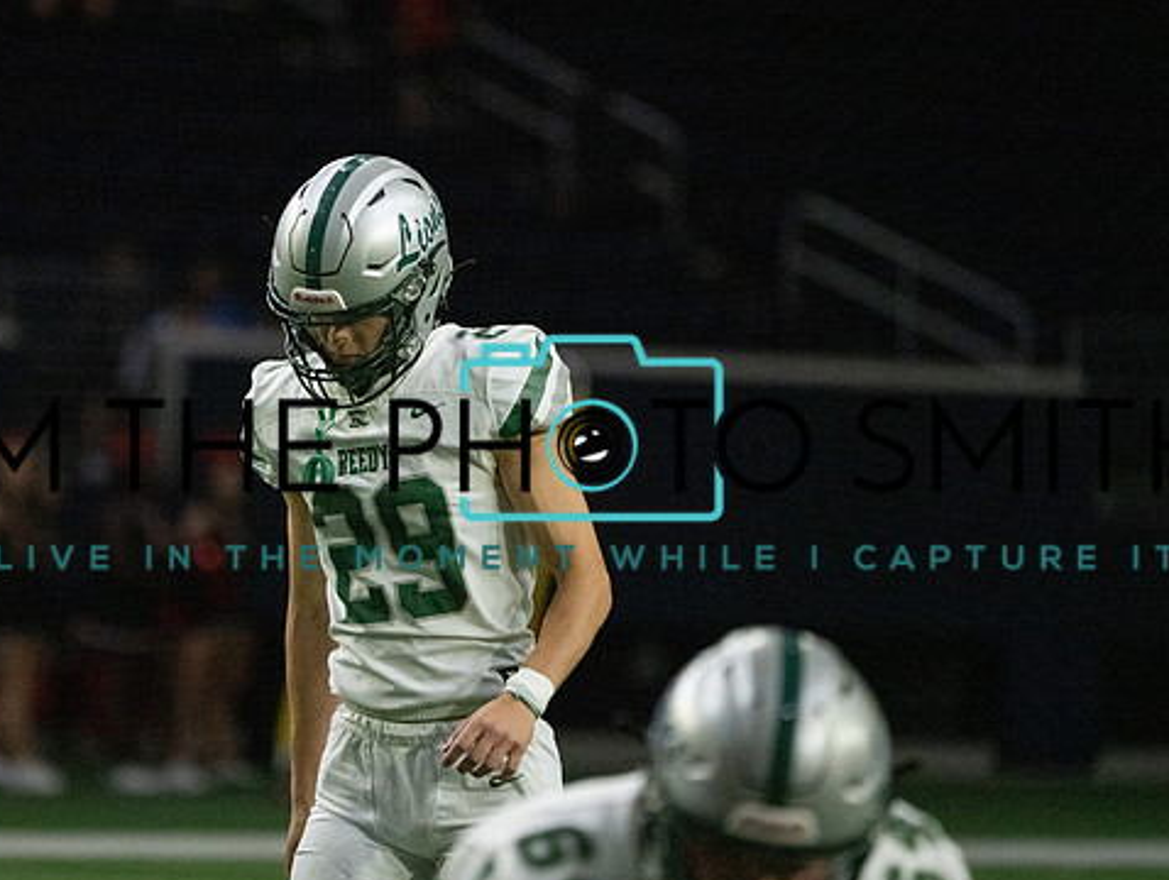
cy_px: 405
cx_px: 354
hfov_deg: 3.5
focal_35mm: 572
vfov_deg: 2.6
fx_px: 19346
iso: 12800
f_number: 5.6
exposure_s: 1/1250
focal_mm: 400
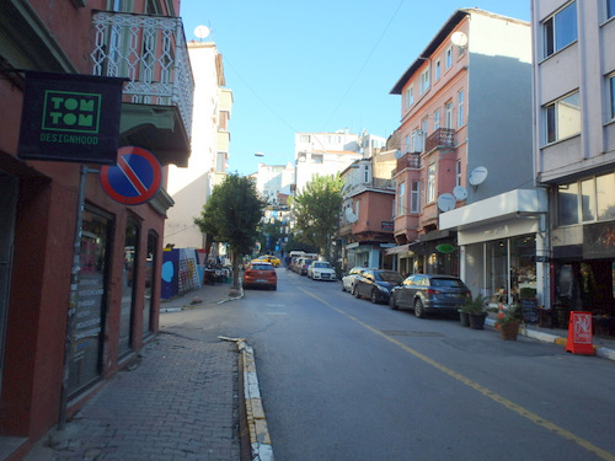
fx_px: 497
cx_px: 308
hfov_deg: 63.4
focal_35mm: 28
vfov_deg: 49.7
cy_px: 230
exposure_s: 1/400
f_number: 3.9
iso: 125
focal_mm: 5
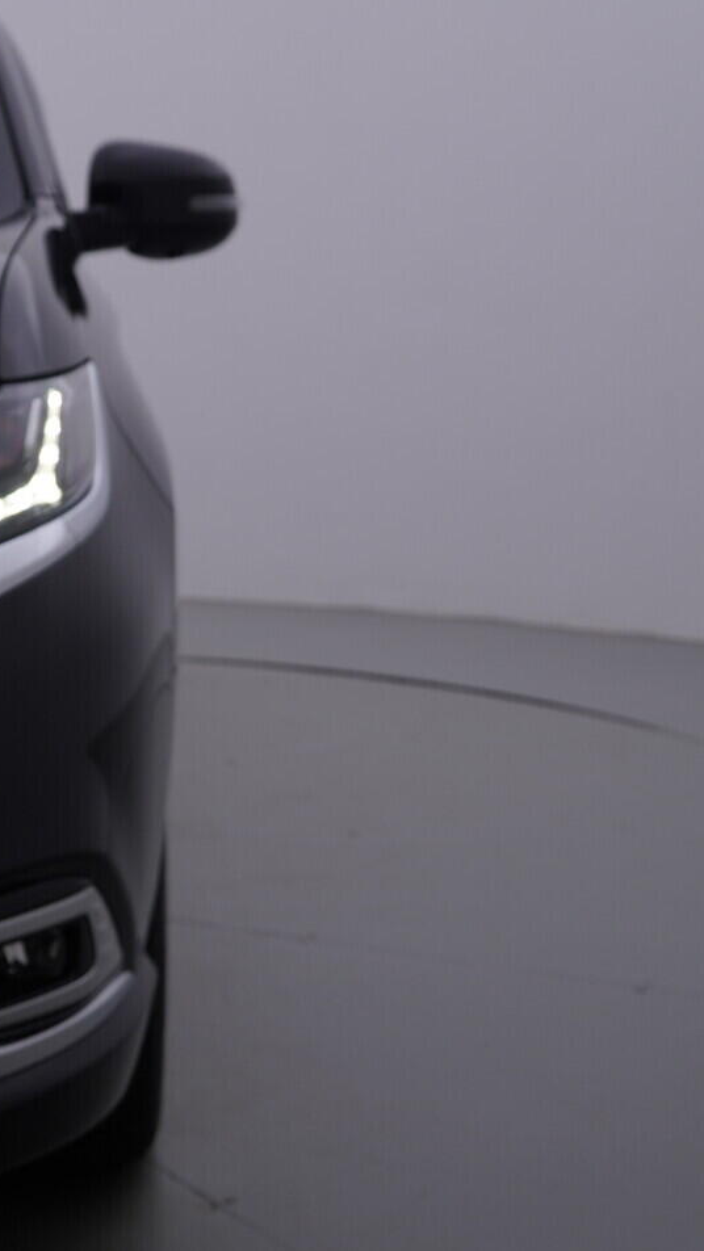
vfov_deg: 36.6
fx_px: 1892
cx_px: 211
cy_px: 627
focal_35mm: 57
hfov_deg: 21.0
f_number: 5.6
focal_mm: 24
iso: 125
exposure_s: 1/125
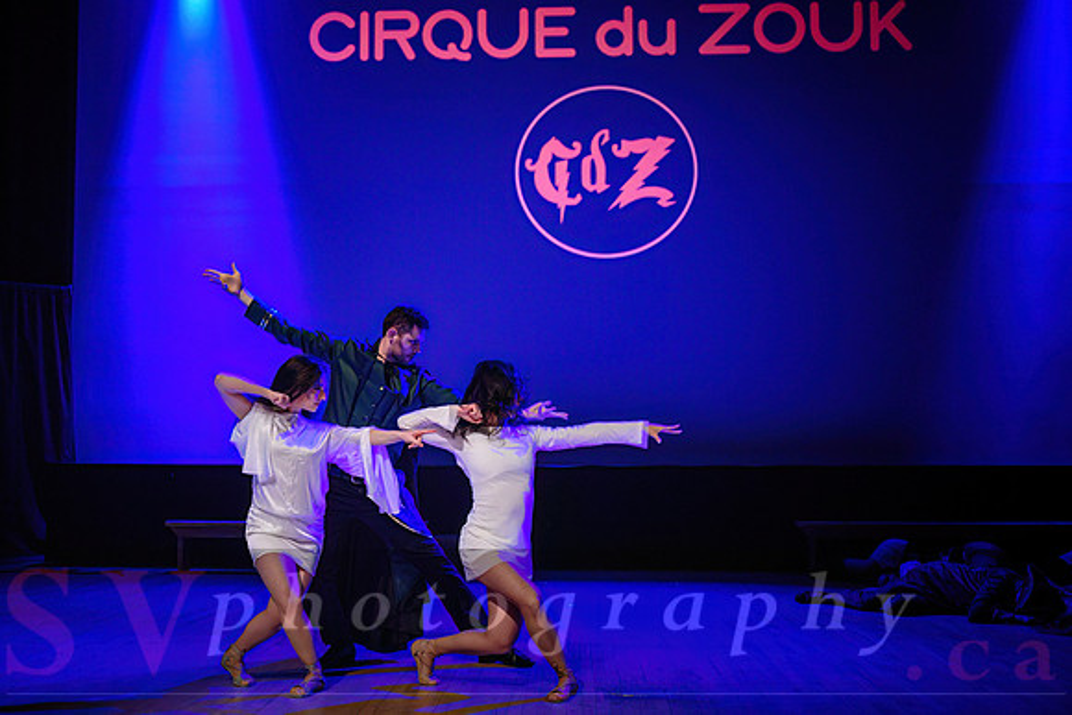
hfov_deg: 43.1
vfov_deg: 29.6
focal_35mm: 46
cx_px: 481
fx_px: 1356
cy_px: 370
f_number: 2.8
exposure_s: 1/200
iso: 3200
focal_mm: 41
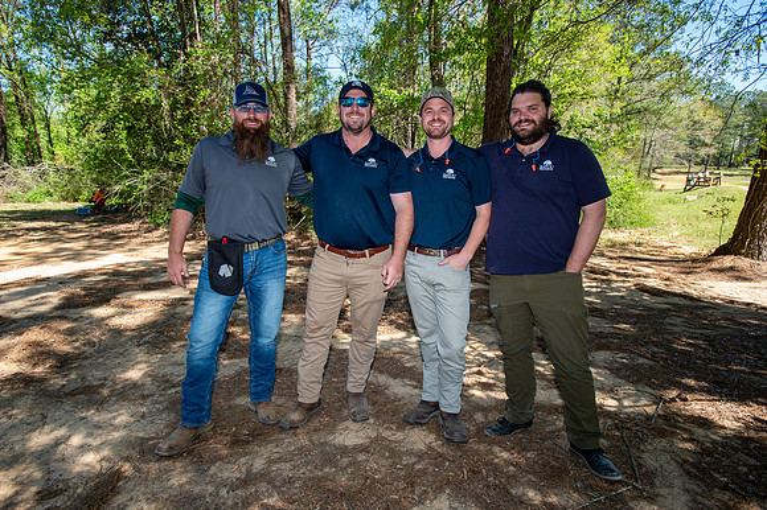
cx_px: 384
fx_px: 426
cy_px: 255
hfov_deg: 84.0
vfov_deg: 61.9
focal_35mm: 20
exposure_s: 1/250
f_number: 5.6
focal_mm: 20
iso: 250
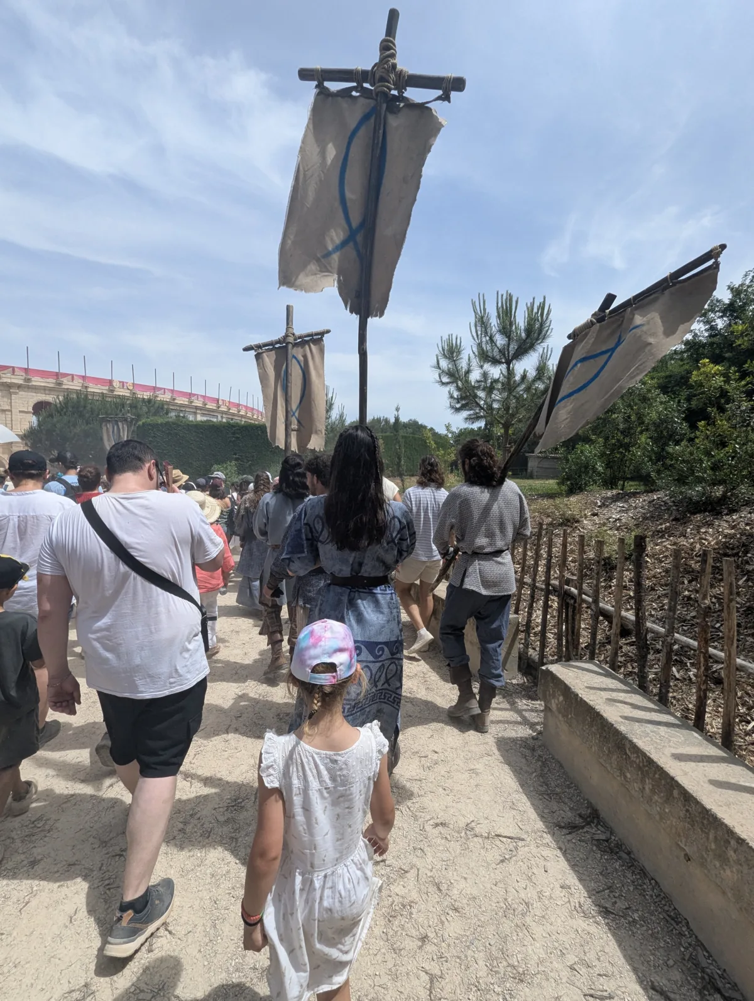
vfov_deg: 106.1
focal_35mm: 13
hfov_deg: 90.1
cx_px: 377
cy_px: 500
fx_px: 377
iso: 48
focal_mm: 1.95
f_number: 2.2
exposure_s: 1/1562
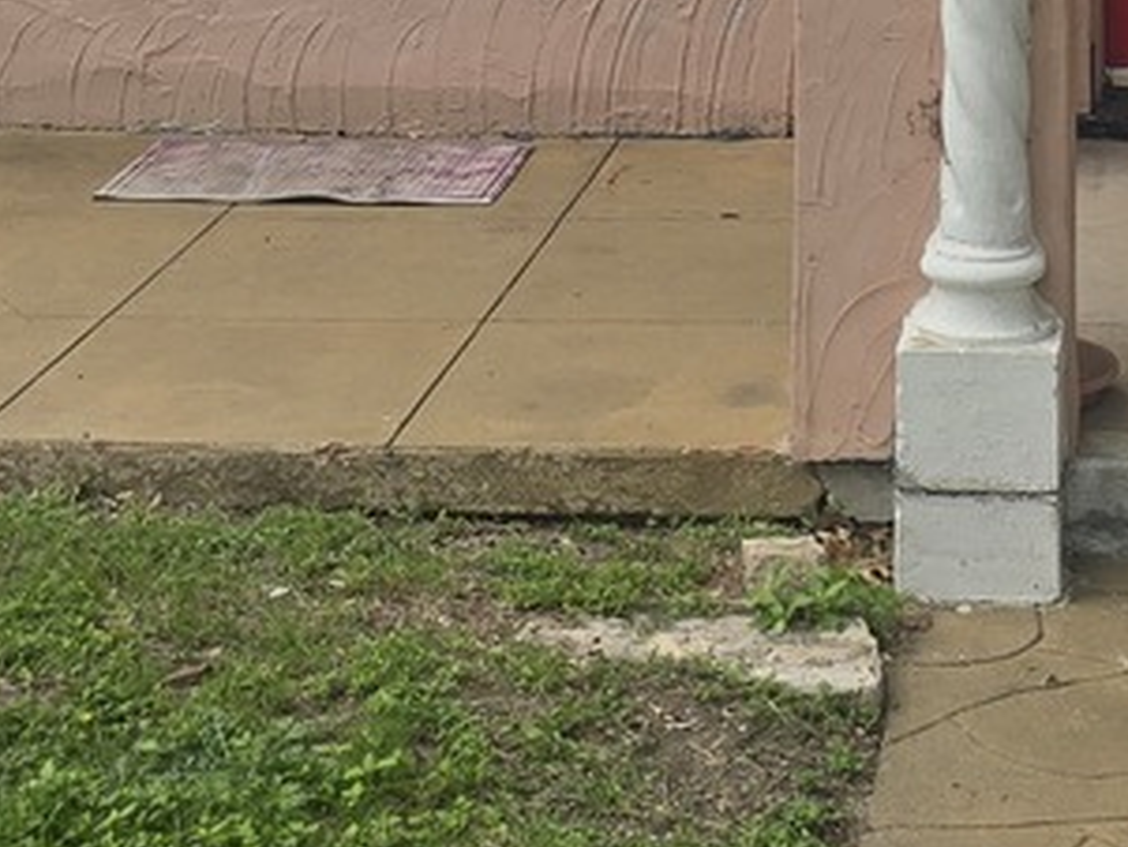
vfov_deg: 12.1
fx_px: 3586
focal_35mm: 110
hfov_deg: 17.6
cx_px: 982
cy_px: -806
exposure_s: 1/503
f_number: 1.7
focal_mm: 6.3
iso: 12
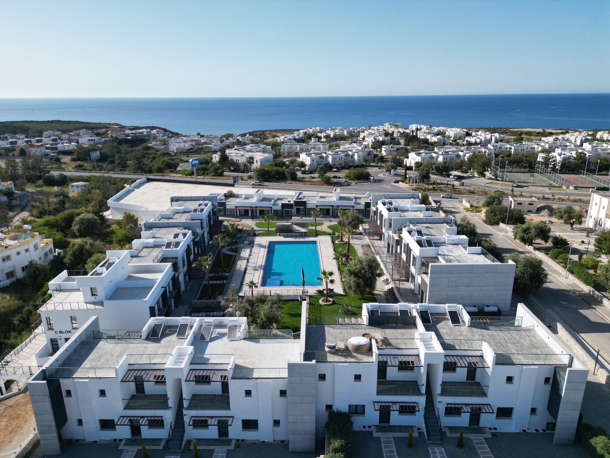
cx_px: 305
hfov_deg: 71.6
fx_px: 423
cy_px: 229
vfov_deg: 56.8
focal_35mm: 24
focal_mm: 6.72
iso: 150
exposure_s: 1/4000
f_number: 1.7
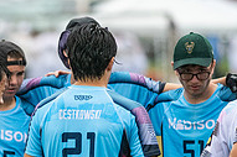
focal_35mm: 1368
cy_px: 158
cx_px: -12
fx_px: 8998
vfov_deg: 1.0
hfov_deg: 1.5
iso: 1600
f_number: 4
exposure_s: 1/2000
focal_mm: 300
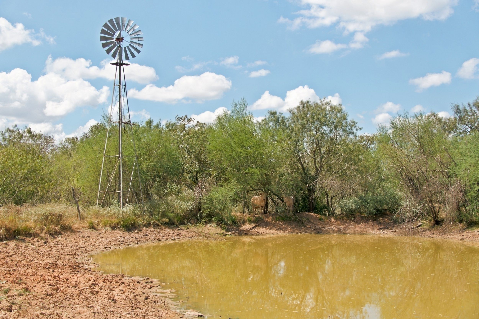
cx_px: 240
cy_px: 160
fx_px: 665
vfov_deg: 27.0
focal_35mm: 50
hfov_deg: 39.6
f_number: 5
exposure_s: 1/640
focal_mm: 33.6
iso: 100
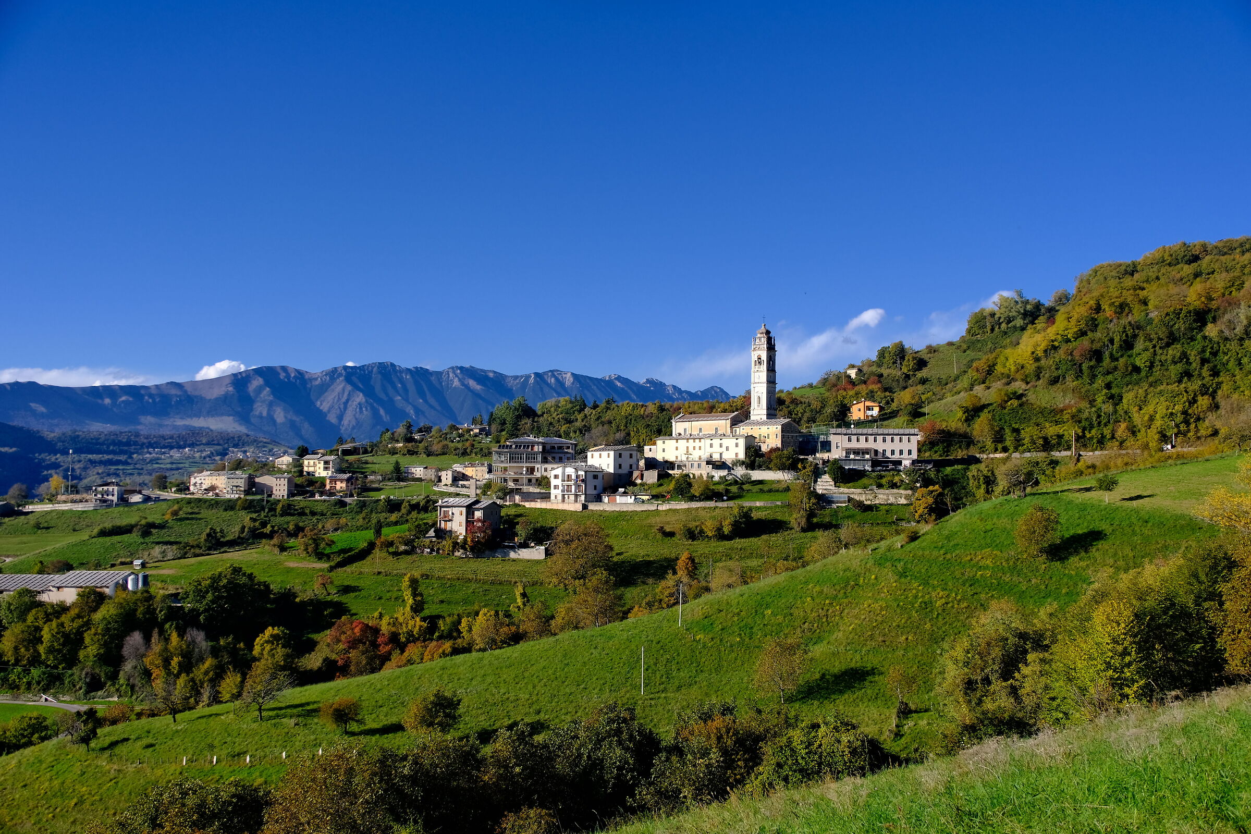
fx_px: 1216
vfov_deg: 37.9
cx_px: 626
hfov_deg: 54.4
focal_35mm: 35
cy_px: 417
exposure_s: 1/600
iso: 160
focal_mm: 23.4
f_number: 5.6
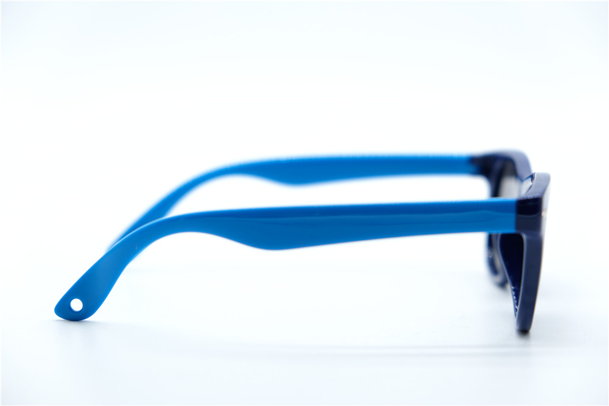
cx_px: 304
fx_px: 1404
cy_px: 203
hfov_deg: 24.5
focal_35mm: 83
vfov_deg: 16.4
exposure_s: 1/1000
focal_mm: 55
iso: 640
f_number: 4
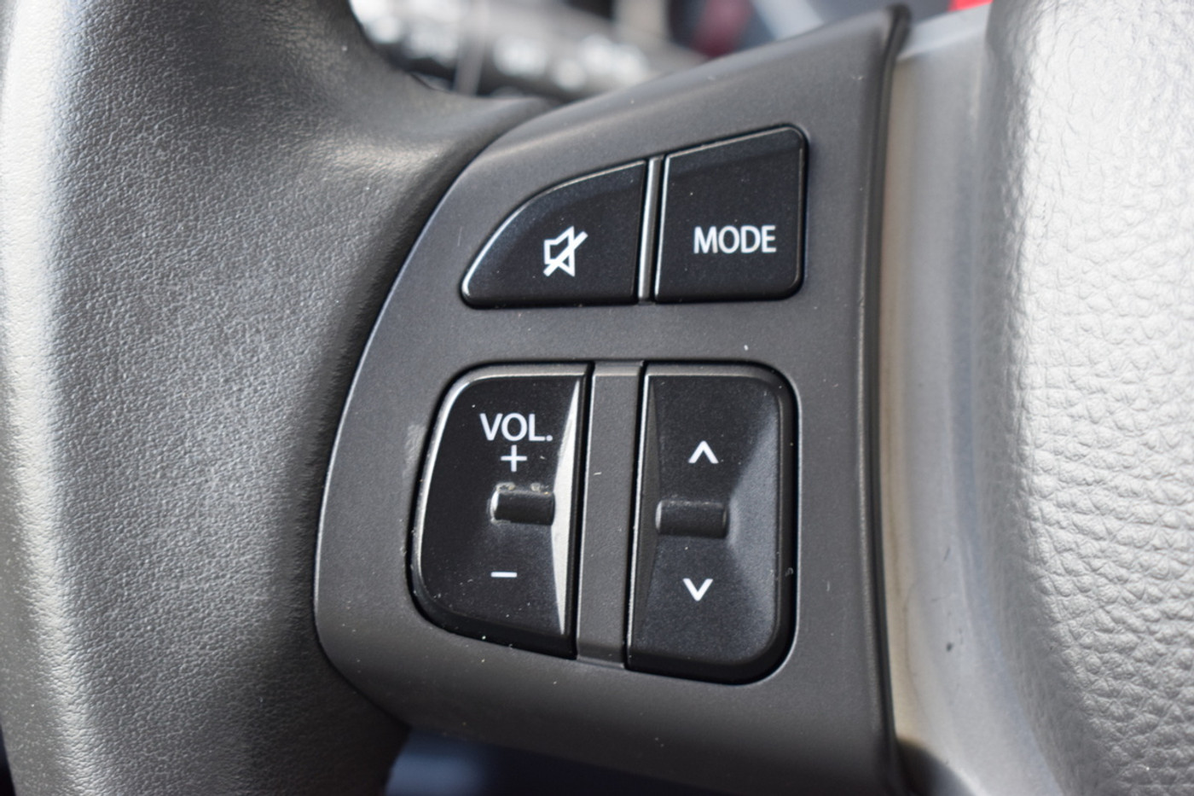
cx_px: 597
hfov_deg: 28.1
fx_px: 2388
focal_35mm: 72
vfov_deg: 18.9
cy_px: 398
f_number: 5.3
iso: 800
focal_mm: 48
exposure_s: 1/60
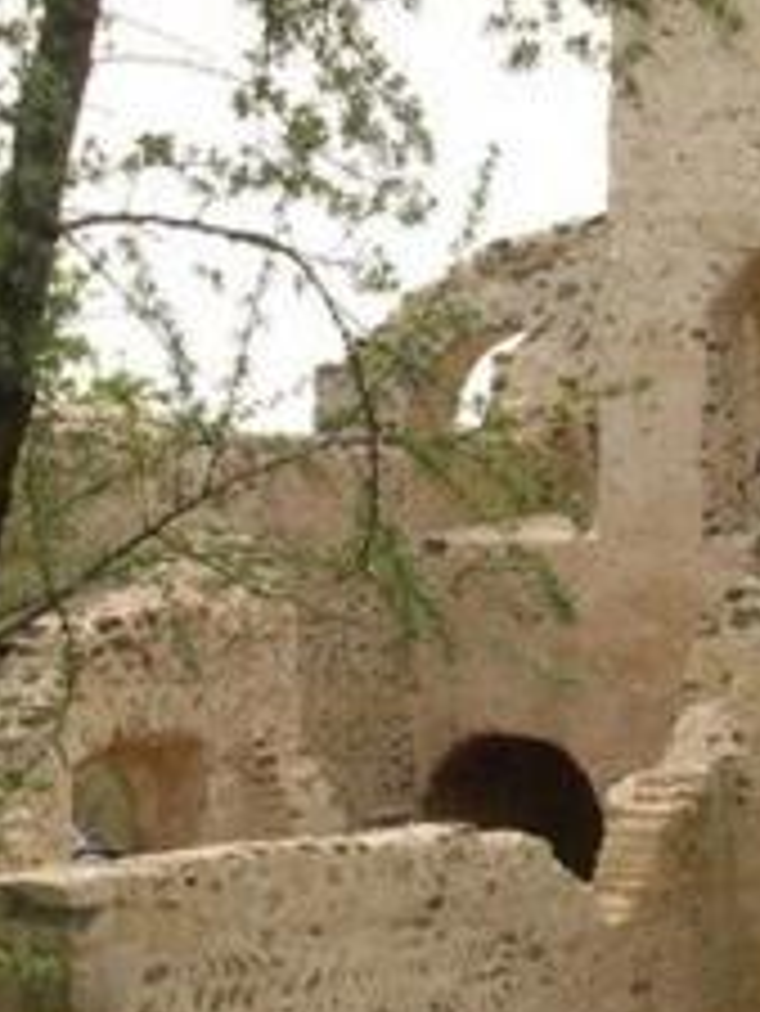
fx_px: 3159
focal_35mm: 108
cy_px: 355
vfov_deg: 18.2
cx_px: 702
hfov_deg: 13.6
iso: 100
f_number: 5.6
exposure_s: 1/194
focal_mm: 5.8
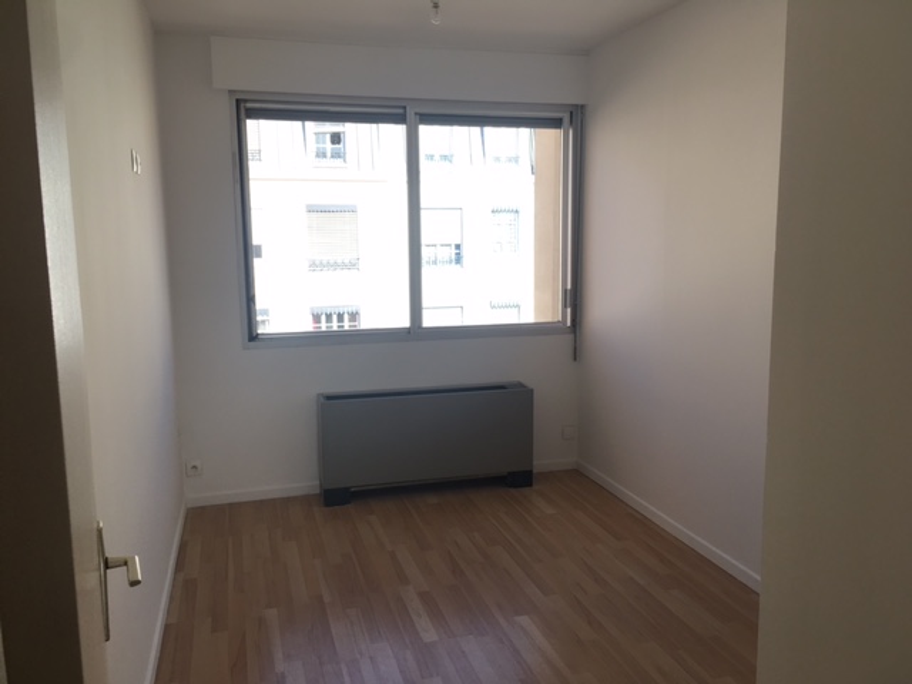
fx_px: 764
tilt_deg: -7.2
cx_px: 456
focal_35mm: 29
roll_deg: +2.4
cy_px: 342
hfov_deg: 61.7
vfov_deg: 48.2
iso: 25
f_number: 2.2
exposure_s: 1/279
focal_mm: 4.15
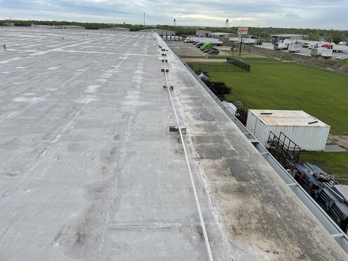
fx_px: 261
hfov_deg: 67.3
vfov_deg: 53.1
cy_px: 130
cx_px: 174
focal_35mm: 26
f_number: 1.6
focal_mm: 4.2
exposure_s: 1/1595
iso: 32
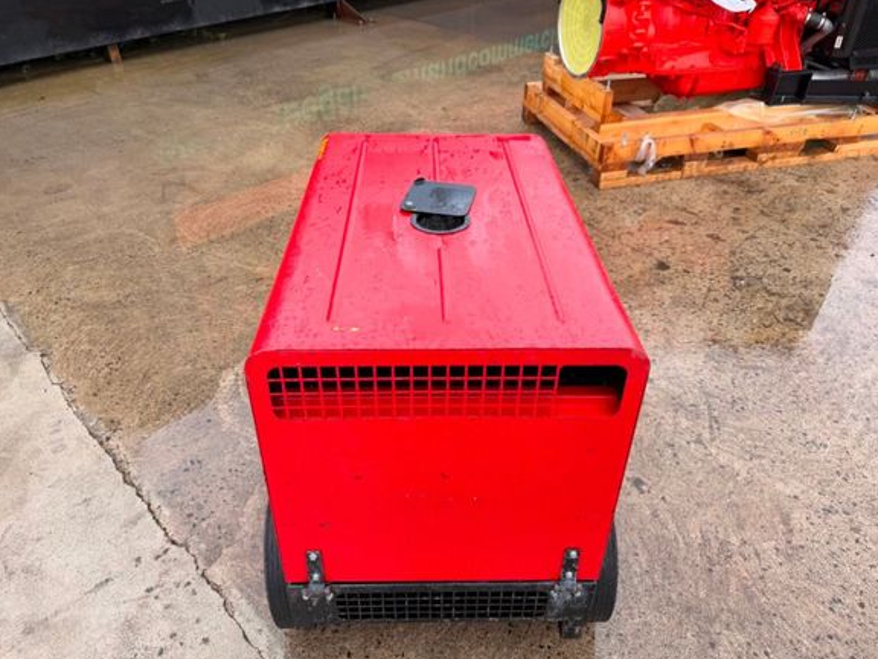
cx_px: 434
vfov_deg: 54.9
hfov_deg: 69.4
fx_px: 634
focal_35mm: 25
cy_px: 328
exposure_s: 1/780
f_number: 1.78
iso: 80
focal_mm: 6.76
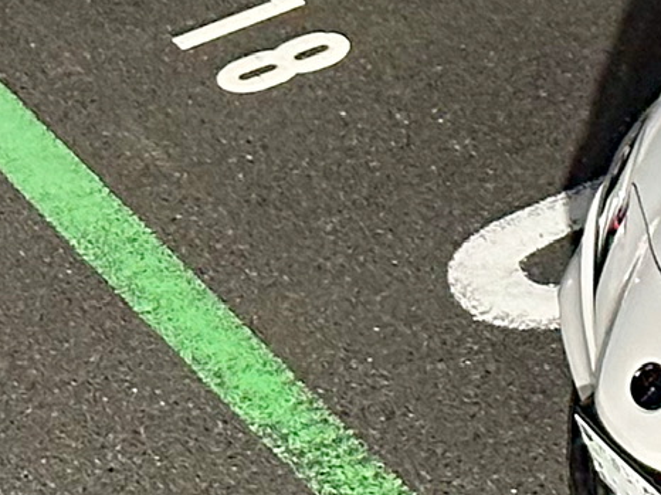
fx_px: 4027
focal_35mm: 211
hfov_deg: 8.8
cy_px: -40
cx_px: 1407
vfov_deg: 7.0
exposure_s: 1/35
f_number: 1.8
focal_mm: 6.86
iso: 500
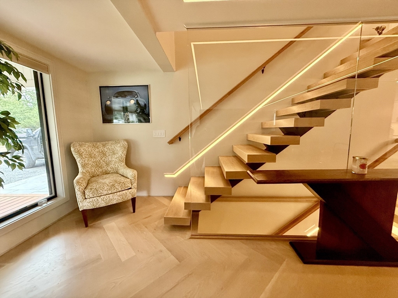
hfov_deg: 102.1
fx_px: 161
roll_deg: +0.6
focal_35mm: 14
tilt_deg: -6.8
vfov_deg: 85.7
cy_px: 149
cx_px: 199
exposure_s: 1/120
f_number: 2.2
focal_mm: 2.22
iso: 500
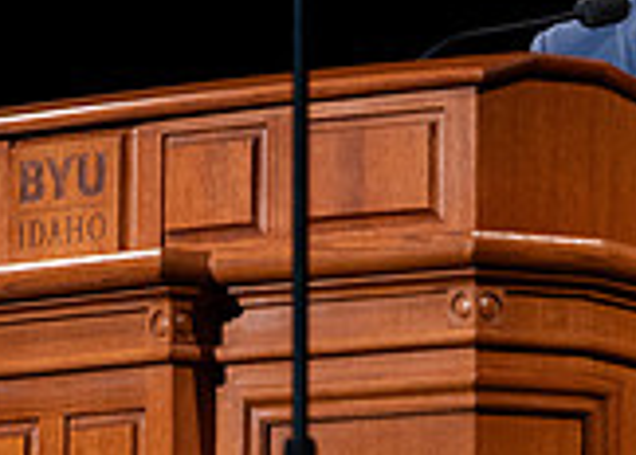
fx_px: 14173
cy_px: 69
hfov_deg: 2.6
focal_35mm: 784
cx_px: 810
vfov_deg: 1.8
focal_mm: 200
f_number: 2.8
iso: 1250
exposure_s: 1/250
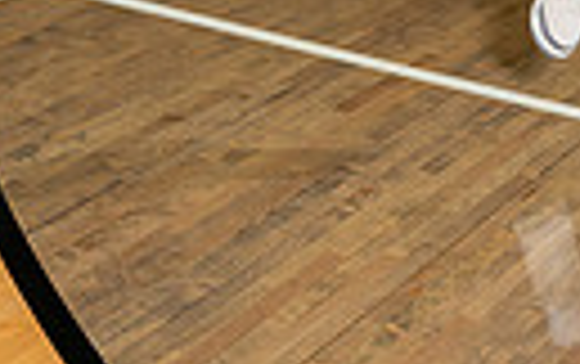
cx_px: 580
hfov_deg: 15.2
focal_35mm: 135
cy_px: -512
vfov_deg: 8.8
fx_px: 2137
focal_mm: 38
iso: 400
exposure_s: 1/250
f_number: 6.3
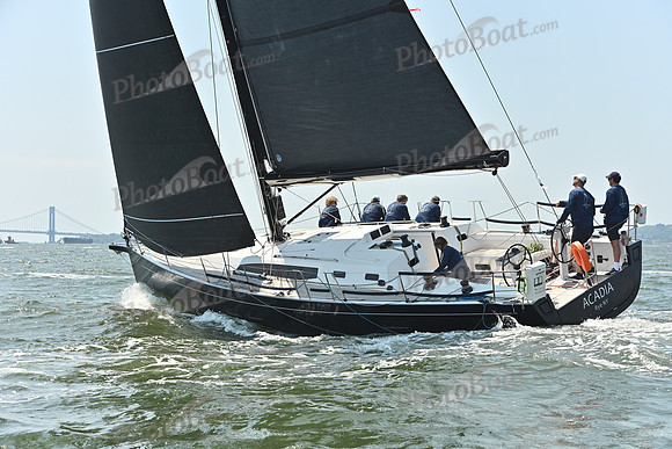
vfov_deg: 19.5
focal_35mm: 70
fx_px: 1307
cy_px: 224
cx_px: 336
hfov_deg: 28.8
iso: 320
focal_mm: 70
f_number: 6.3
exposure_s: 1/1250
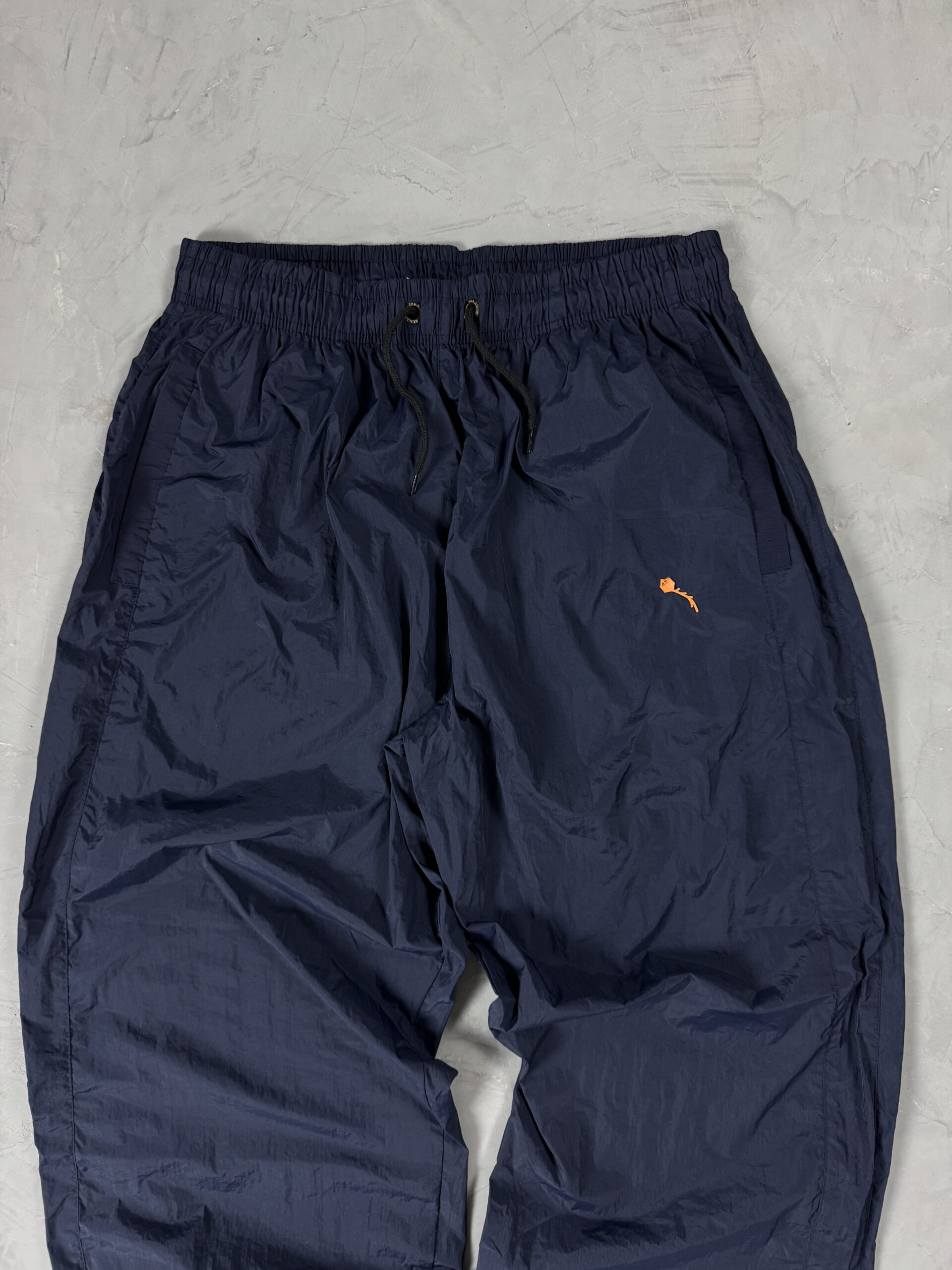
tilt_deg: -87.5
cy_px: 635
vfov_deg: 71.6
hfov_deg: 56.8
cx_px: 476
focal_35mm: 24
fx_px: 880
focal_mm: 6.76
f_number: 1.78
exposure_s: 1/60
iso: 320
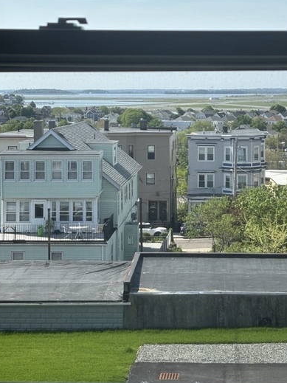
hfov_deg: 19.1
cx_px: 179
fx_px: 852
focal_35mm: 77
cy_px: 115
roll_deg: +0.0
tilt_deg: -1.4
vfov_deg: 25.2
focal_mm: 5.96
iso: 32
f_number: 1.6
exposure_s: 1/1178
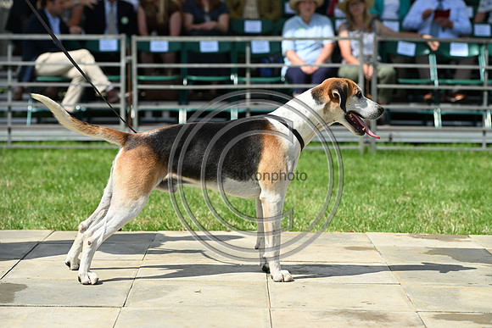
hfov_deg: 20.0
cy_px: 164
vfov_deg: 13.4
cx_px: 246
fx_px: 1394
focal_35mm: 102
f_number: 4.5
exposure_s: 1/1250
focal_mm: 102
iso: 180
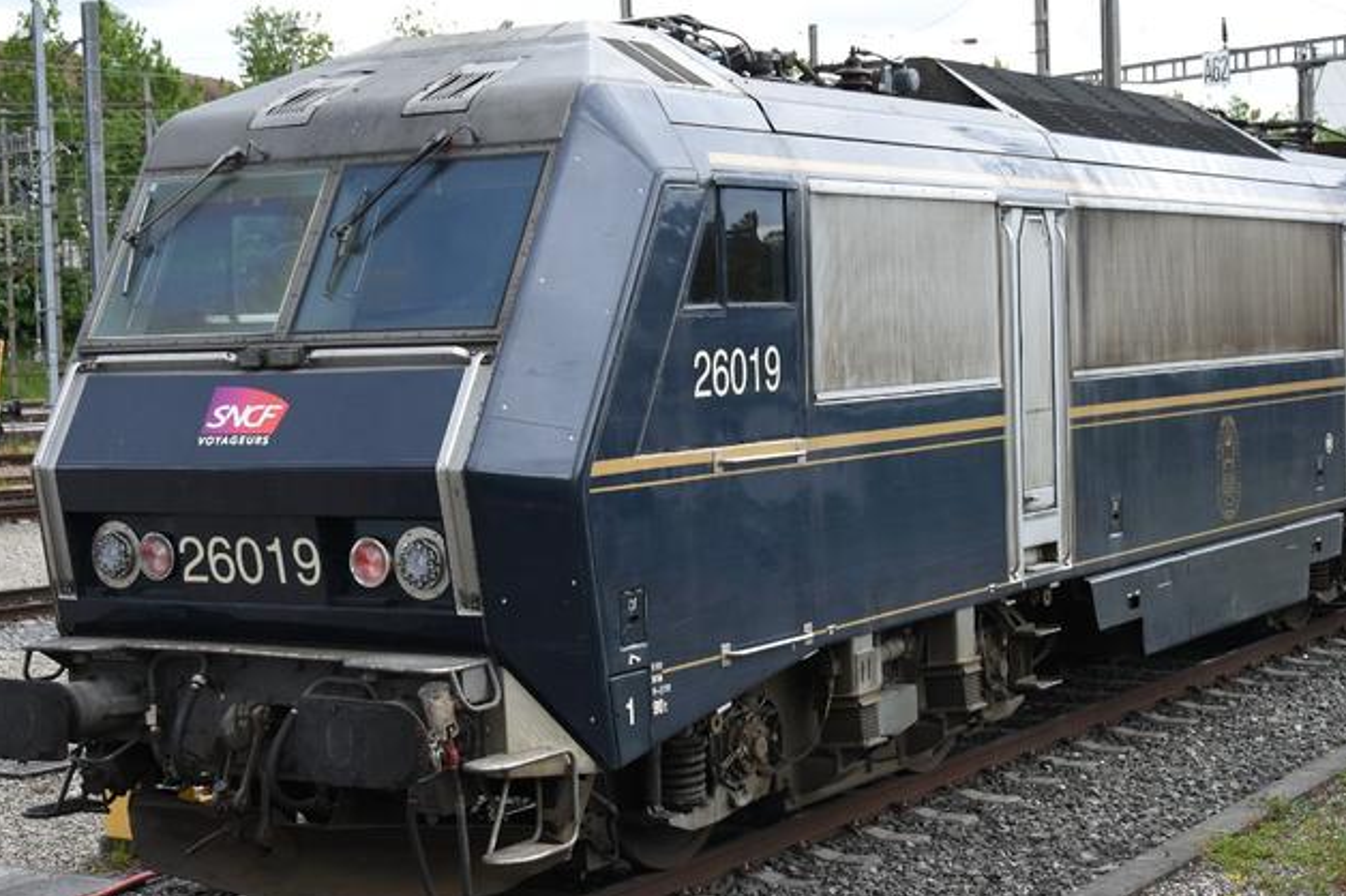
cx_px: 744
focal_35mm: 65
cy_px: 451
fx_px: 2429
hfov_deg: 31.0
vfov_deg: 20.9
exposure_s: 1/100
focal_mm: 34
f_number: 5
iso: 100
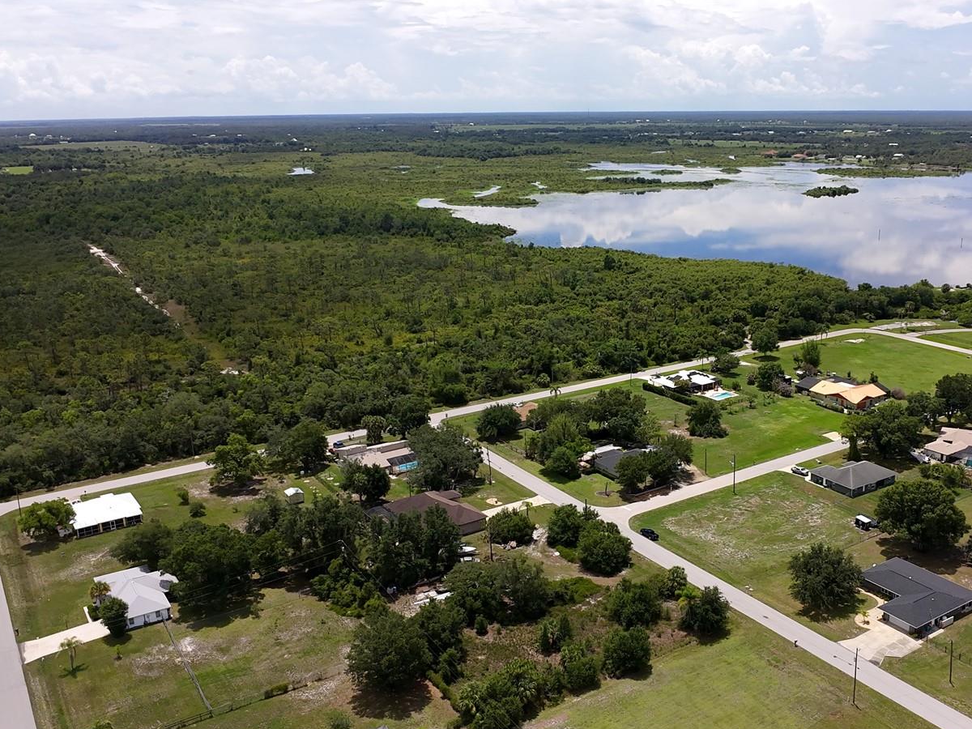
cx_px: 596
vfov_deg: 44.1
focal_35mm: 32
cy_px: 394
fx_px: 899
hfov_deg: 56.3
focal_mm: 4.55
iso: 100
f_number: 2.8
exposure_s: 1/1000
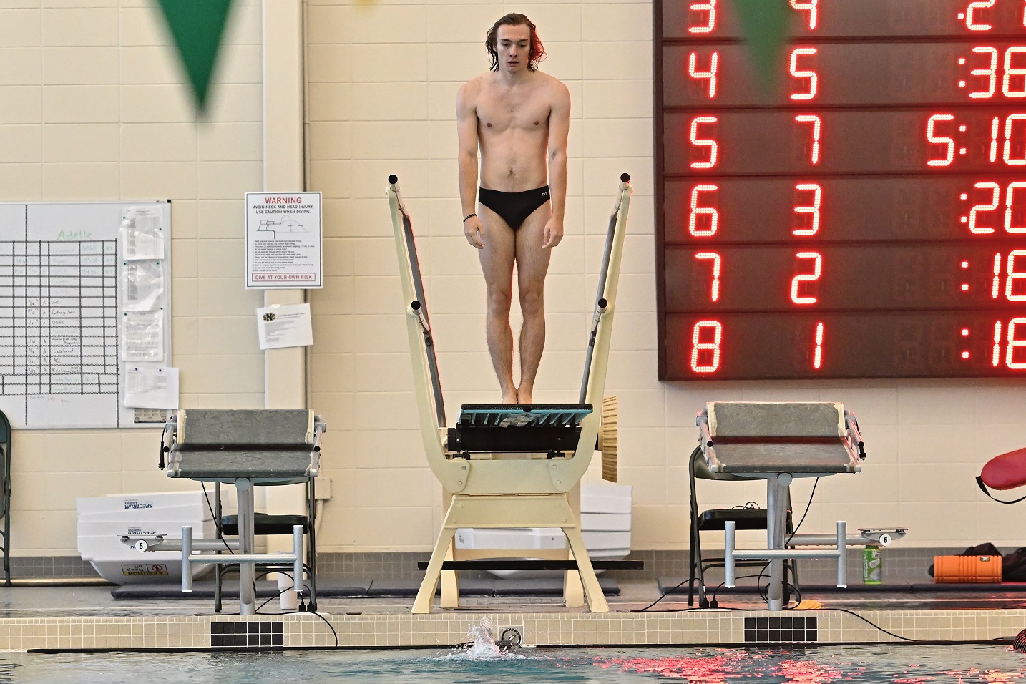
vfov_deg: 7.0
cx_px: 513
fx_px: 5614
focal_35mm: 197
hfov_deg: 10.4
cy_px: 304
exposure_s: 1/1000
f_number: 4
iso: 3200
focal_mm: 105
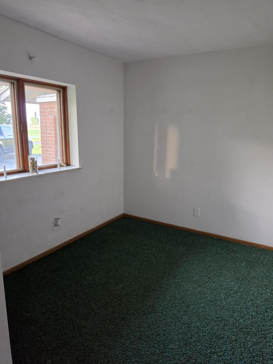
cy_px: 182
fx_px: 242
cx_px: 136
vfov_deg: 73.9
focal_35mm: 23
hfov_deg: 58.9
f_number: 1.4
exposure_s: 1/120
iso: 640
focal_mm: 6.5
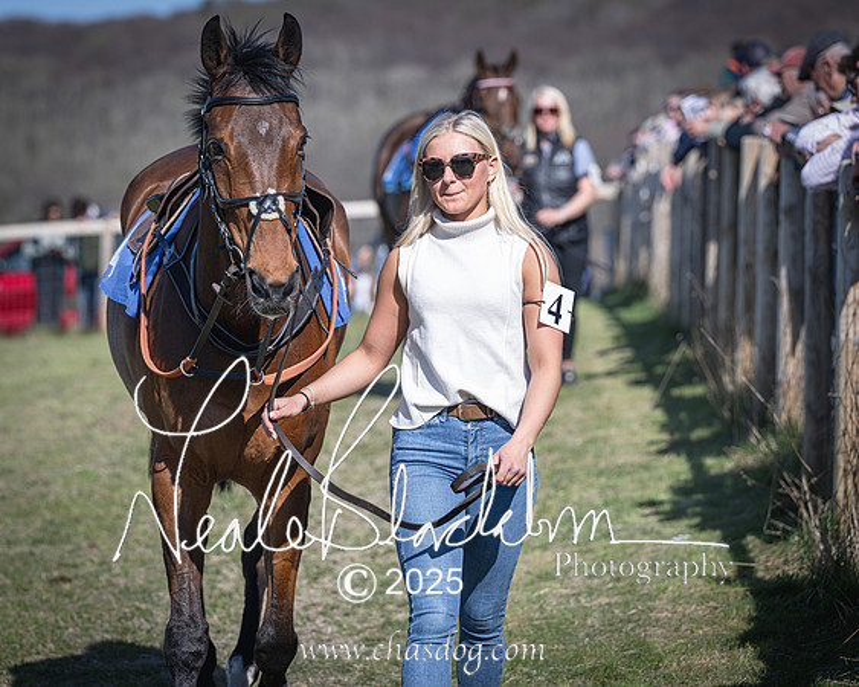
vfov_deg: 8.2
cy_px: 289
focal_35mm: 187
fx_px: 4764
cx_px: 332
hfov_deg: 10.3
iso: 200
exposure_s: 1/1600
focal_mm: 140
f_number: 4
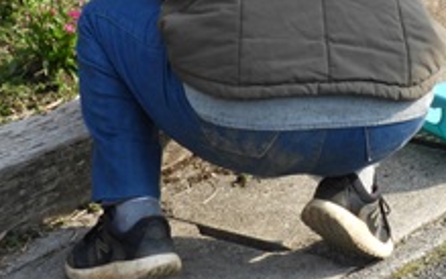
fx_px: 2067
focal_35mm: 170
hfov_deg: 12.2
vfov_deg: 7.6
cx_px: 450
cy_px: -69
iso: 100
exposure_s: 1/320
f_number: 4
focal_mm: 9.9
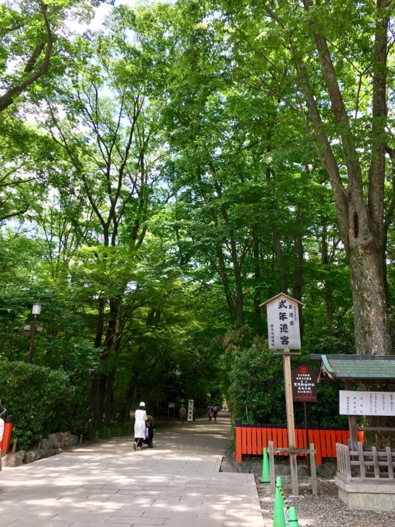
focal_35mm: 29
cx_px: 198
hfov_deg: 48.2
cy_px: 264
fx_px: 441
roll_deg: -1.9
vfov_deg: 61.7
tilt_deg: +20.0
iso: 32
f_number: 2.2
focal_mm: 4.15
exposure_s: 1/120
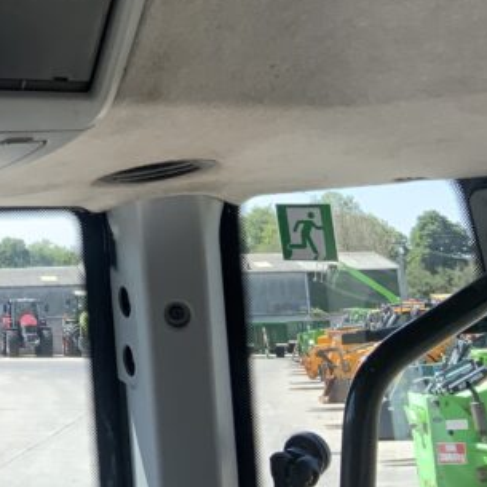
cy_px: -11
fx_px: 1369
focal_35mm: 86
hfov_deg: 18.8
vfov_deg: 19.5
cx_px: -142
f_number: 1.8
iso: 16
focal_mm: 3
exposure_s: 1/351
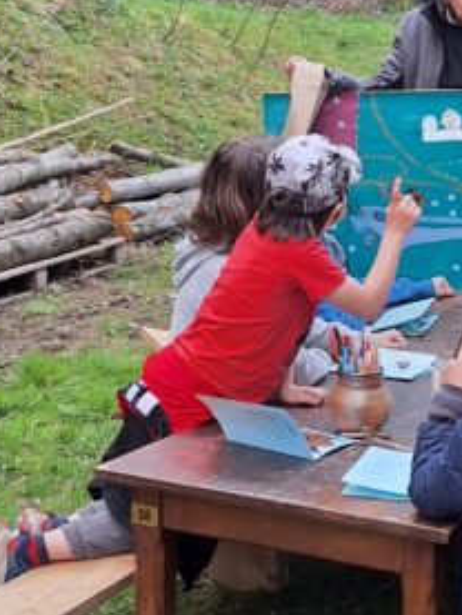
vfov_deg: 23.0
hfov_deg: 16.9
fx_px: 1511
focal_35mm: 85
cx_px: 502
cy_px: 278
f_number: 1.8
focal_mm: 5.54
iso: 40
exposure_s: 1/455
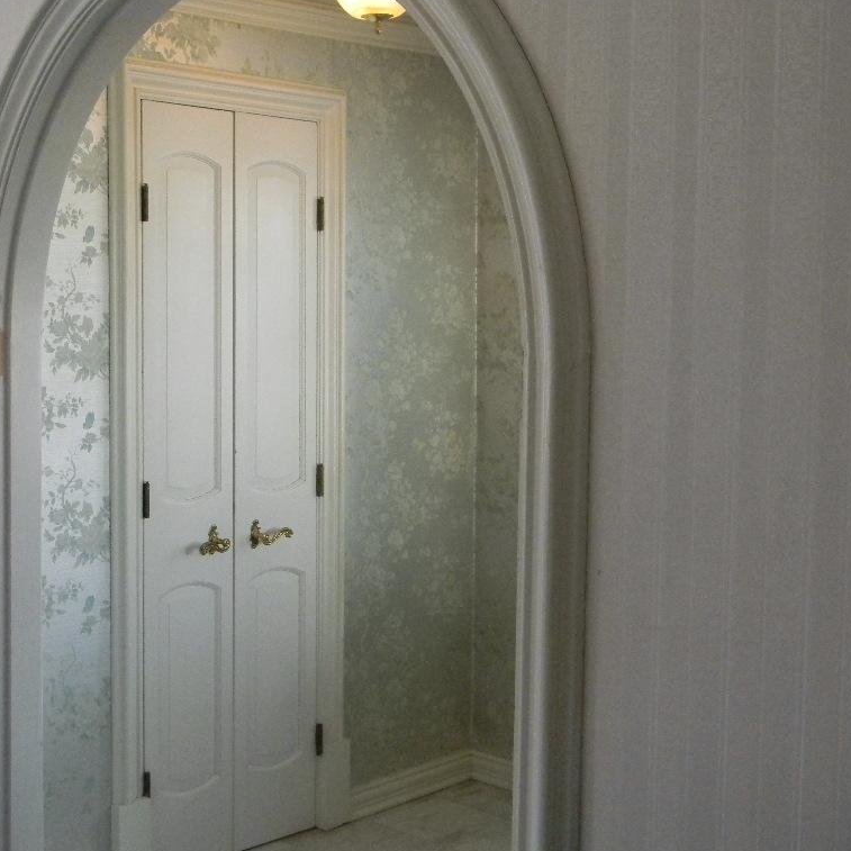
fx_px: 1363
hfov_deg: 34.5
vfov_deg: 34.7
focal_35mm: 49
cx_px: 334
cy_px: 427
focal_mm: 7.3
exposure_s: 1/29
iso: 200
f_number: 3.8
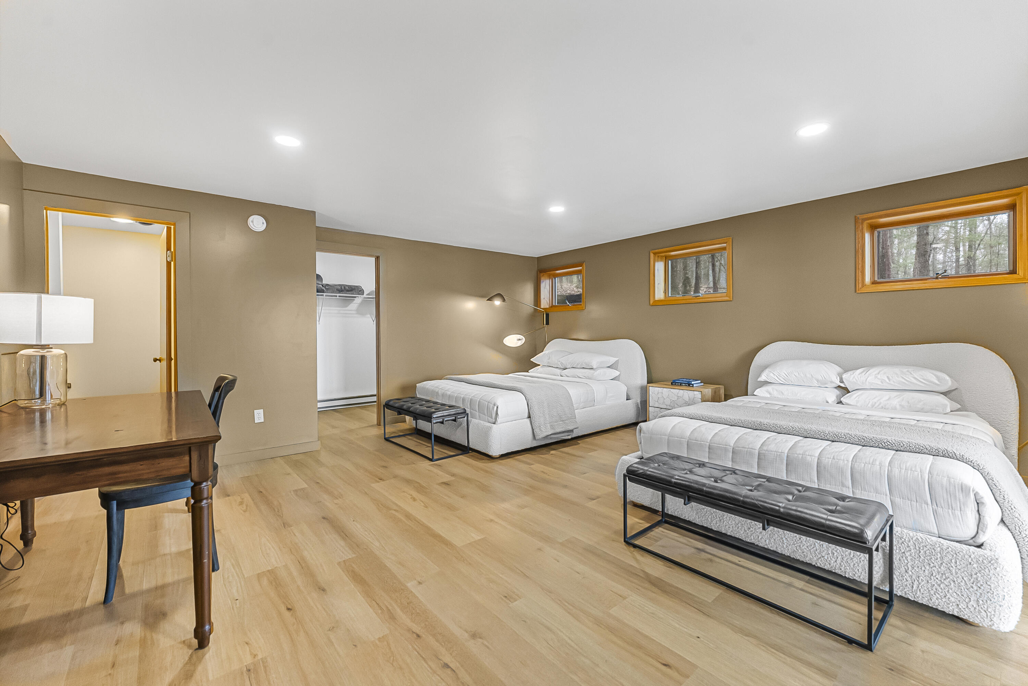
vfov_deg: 77.4
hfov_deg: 100.4
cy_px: 343
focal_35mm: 15
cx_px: 514
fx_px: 428
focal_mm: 15
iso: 2500
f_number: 7.1
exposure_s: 1/80
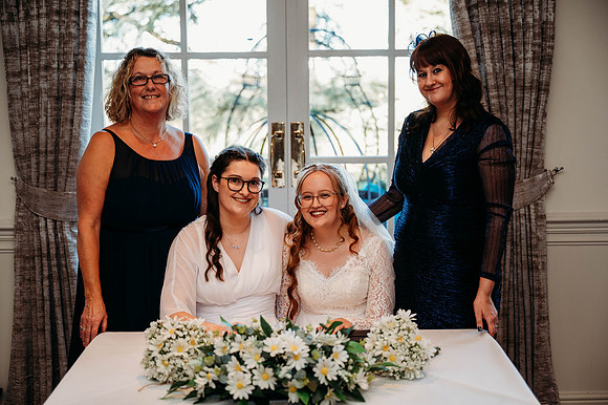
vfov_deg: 26.5
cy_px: 202
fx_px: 861
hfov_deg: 38.9
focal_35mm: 51
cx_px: 304
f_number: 2.8
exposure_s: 1/200
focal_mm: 51
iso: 640
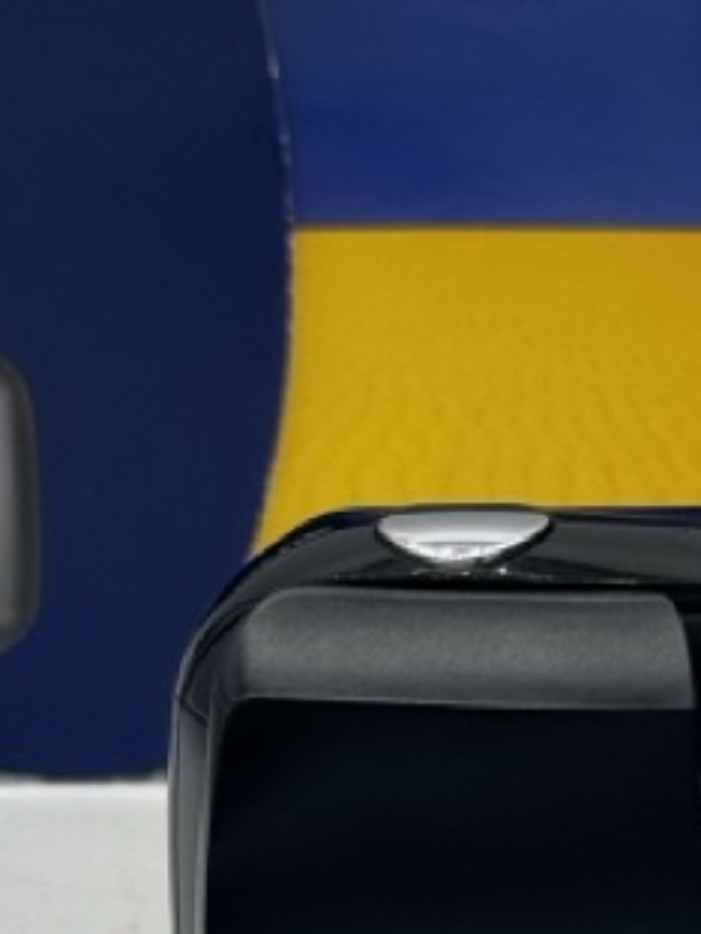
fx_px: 5319
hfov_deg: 7.5
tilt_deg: -24.4
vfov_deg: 10.0
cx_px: 518
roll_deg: +1.0
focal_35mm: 197
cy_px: 727
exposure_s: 1/481
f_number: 1.78
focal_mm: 6.76
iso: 64
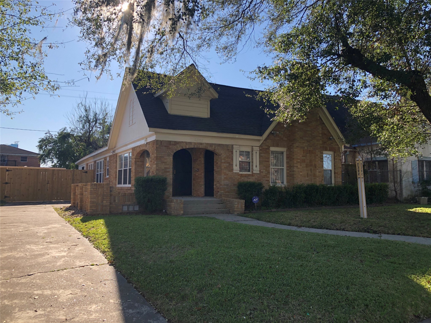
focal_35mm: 28
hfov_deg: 63.4
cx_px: 216
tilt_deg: +4.8
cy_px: 162
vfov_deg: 49.7
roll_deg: -0.9
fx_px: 349
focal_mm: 3.99
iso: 20
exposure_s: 1/1066
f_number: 1.8
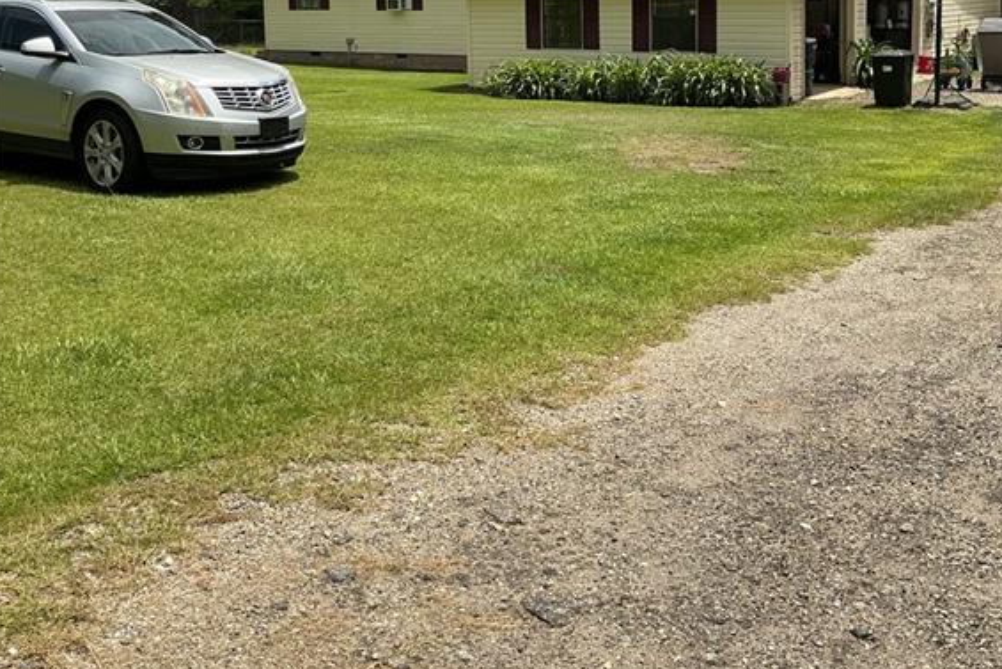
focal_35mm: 41
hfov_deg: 47.4
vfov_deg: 31.2
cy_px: 67
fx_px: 1141
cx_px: 502
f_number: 1.8
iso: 25
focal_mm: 3
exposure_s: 1/1848
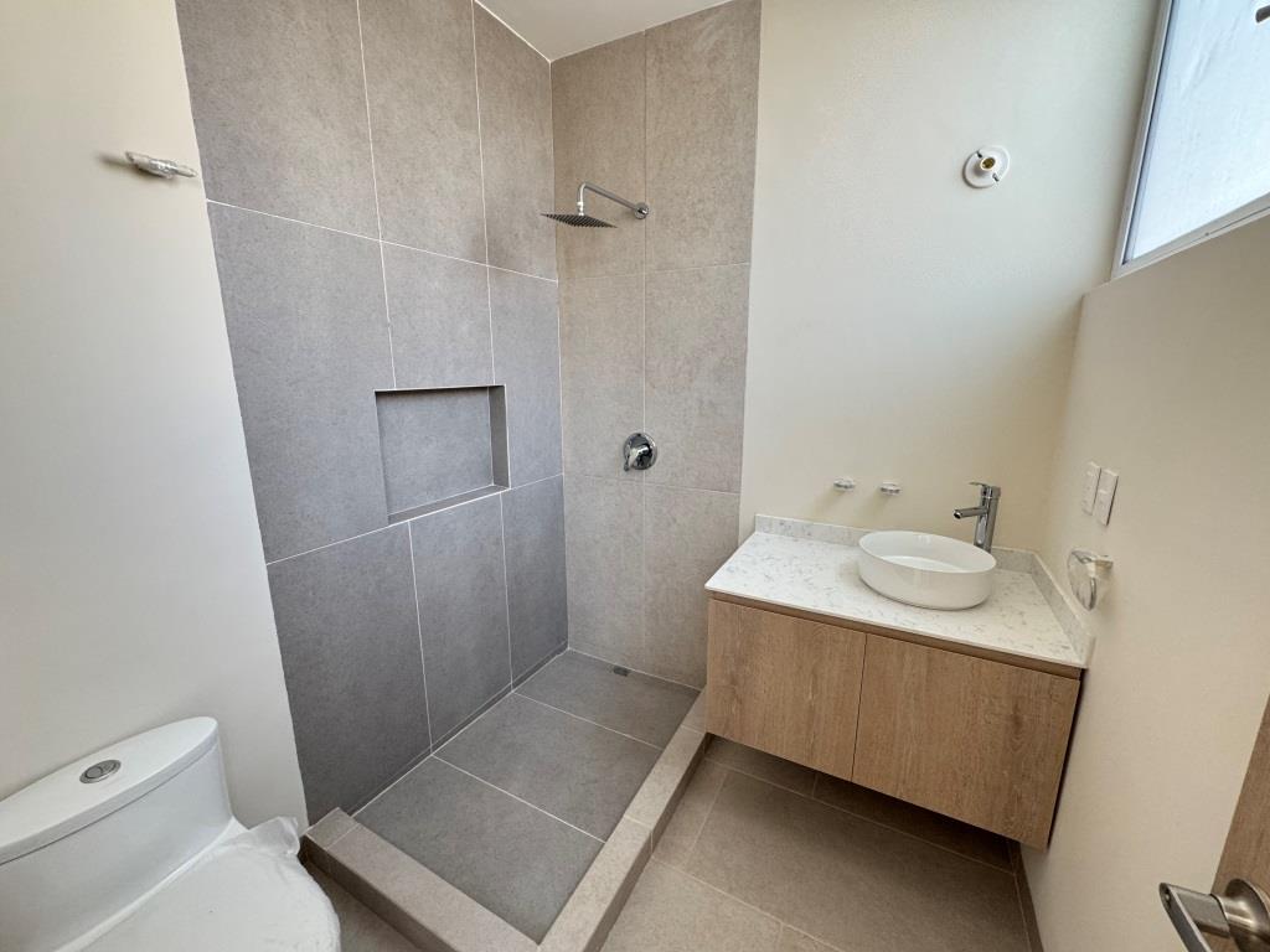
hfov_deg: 102.1
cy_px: 476
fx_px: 514
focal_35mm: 14
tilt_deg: -11.9
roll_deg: +0.7
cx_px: 635
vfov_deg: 85.7
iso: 200
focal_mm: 2.22
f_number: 2.2
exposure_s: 1/99
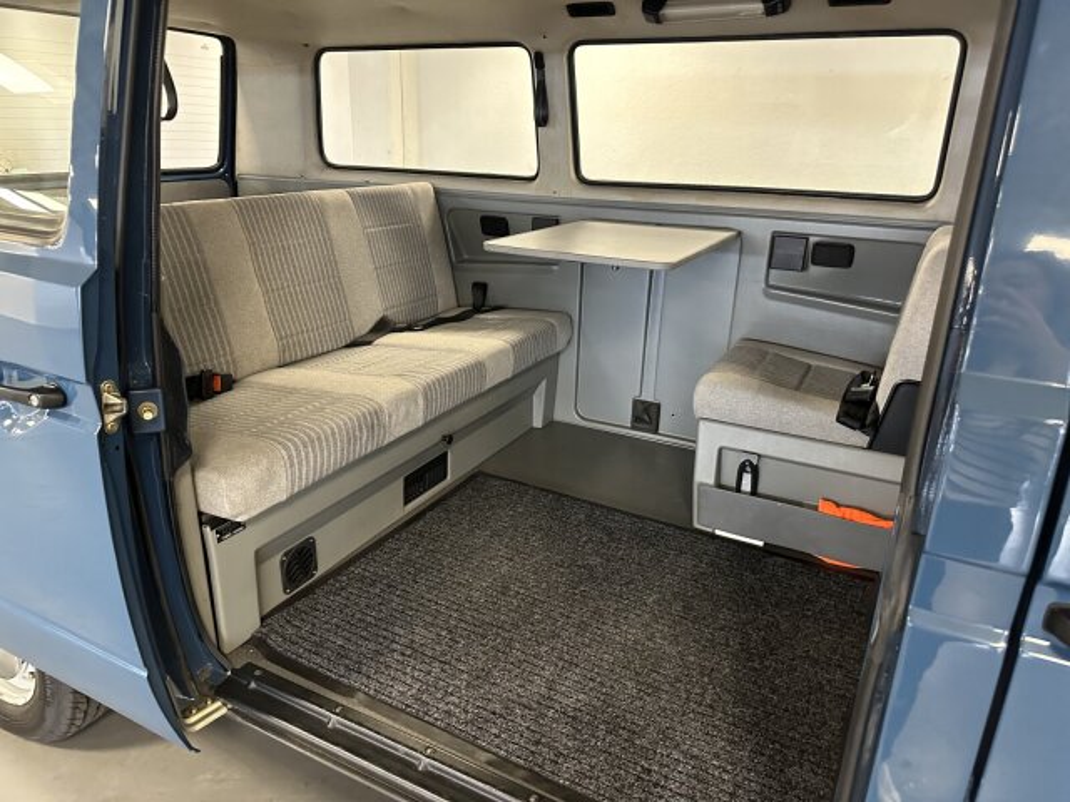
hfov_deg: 71.6
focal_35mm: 24
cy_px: 401
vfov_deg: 56.8
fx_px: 742
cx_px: 535
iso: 640
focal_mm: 6.86
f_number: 1.78
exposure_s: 1/60
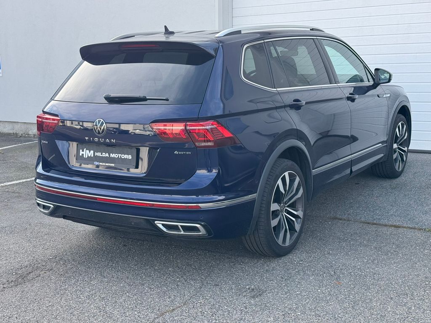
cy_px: 162
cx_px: 216
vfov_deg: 30.3
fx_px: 598
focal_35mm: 48
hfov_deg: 39.7
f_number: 1.78
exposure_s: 1/592
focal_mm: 6.76
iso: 80
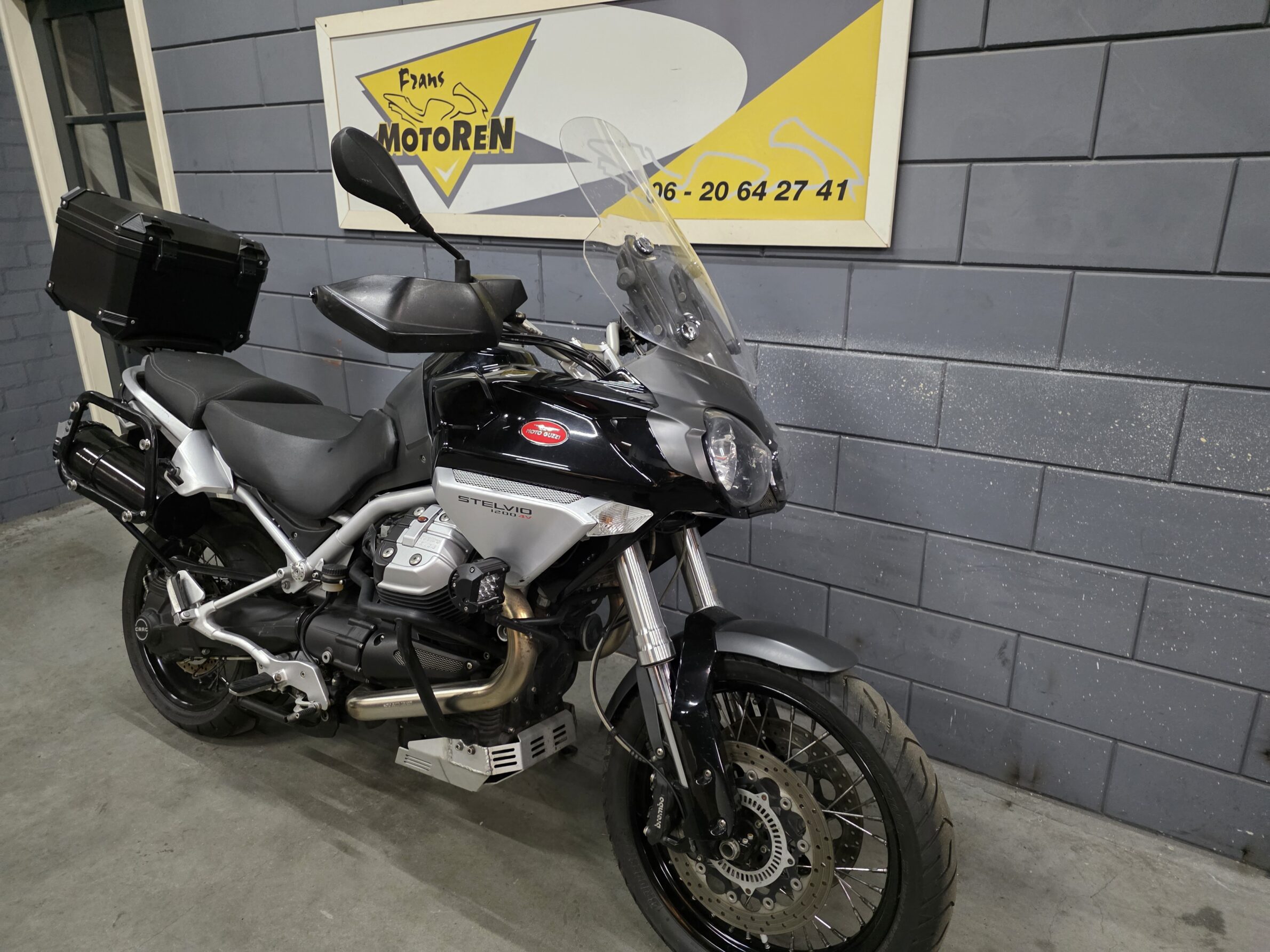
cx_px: 635
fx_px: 844
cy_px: 476
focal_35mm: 23
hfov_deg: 73.9
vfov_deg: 58.9
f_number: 1.7
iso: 1250
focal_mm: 6.25
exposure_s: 1/100
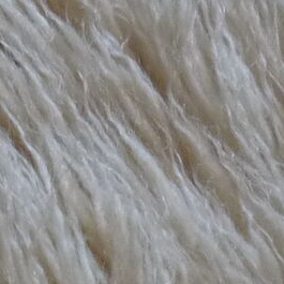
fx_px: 1671
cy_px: 762
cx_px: -131
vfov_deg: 8.6
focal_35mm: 180
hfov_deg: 9.5
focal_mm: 4.8
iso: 160
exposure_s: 1/30
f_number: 2.8
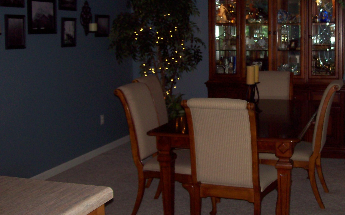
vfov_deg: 24.7
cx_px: 231
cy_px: 70
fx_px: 489
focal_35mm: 52
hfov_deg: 38.4
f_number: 2.7
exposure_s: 1/64
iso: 80
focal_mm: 6
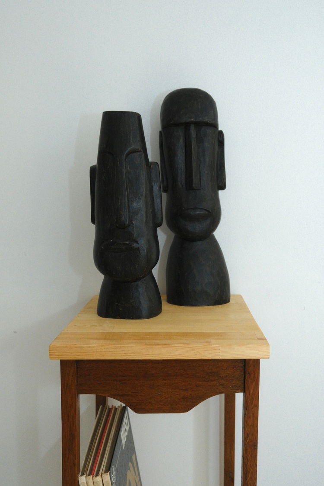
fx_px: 391
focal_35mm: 29
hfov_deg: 45.0
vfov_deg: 63.7
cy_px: 243
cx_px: 162
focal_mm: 19.6
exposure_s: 1/250
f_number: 3.1
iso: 800
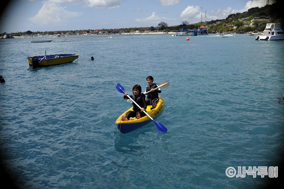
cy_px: 94
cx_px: 142
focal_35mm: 35
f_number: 11
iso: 250
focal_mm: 35
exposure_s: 1/500
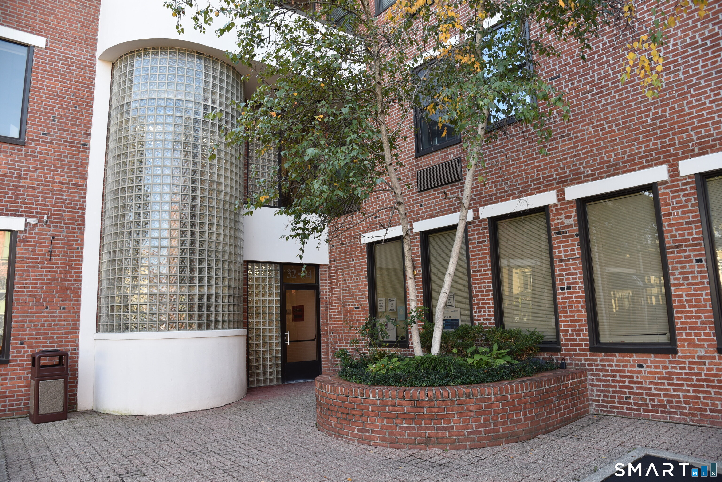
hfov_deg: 73.7
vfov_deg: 53.2
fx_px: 482
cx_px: 361
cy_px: 241
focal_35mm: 24
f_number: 5.6
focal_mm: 24
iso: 400
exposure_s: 1/125
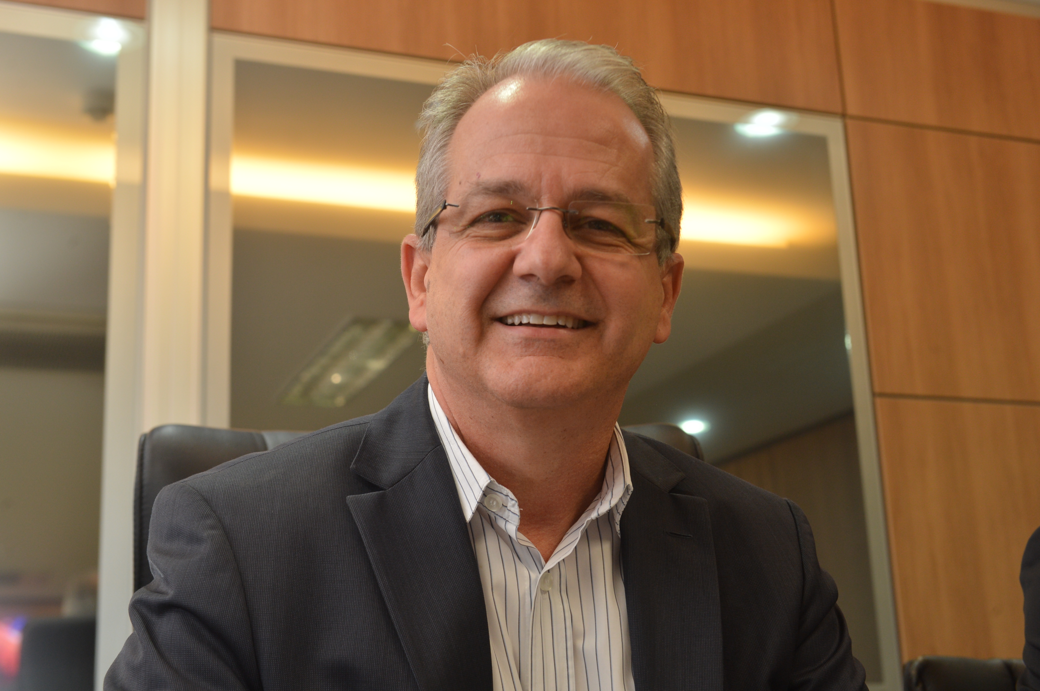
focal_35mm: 50
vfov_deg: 26.9
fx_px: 1443
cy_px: 346
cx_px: 520
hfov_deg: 39.6
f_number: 7.1
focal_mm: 50
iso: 800
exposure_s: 1/60
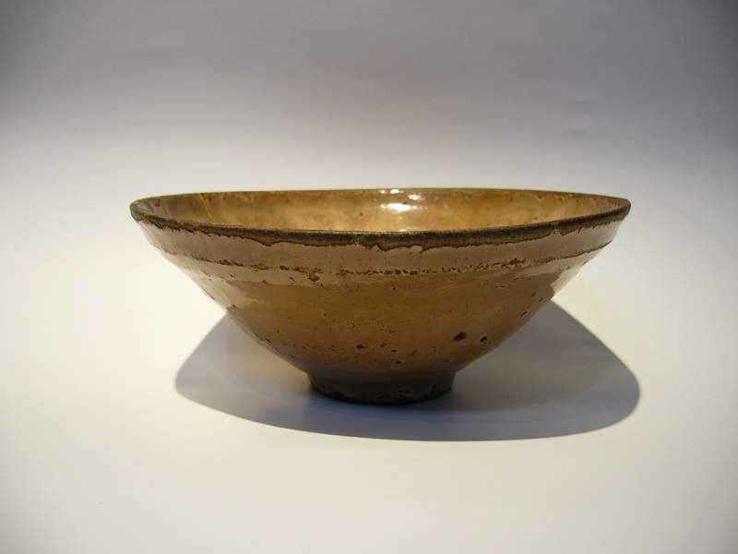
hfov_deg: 52.6
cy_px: 277
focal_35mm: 35
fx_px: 746
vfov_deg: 40.7
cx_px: 369
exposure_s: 1/20
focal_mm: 5.8
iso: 100
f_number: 2.8
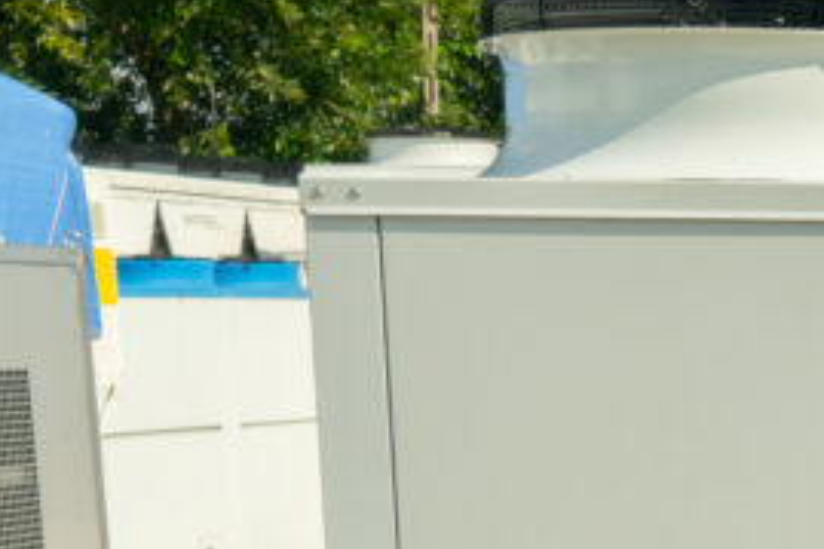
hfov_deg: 14.8
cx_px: 1565
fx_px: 2699
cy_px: 738
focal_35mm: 118
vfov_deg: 11.3
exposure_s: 1/160
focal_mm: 31
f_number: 8
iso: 100
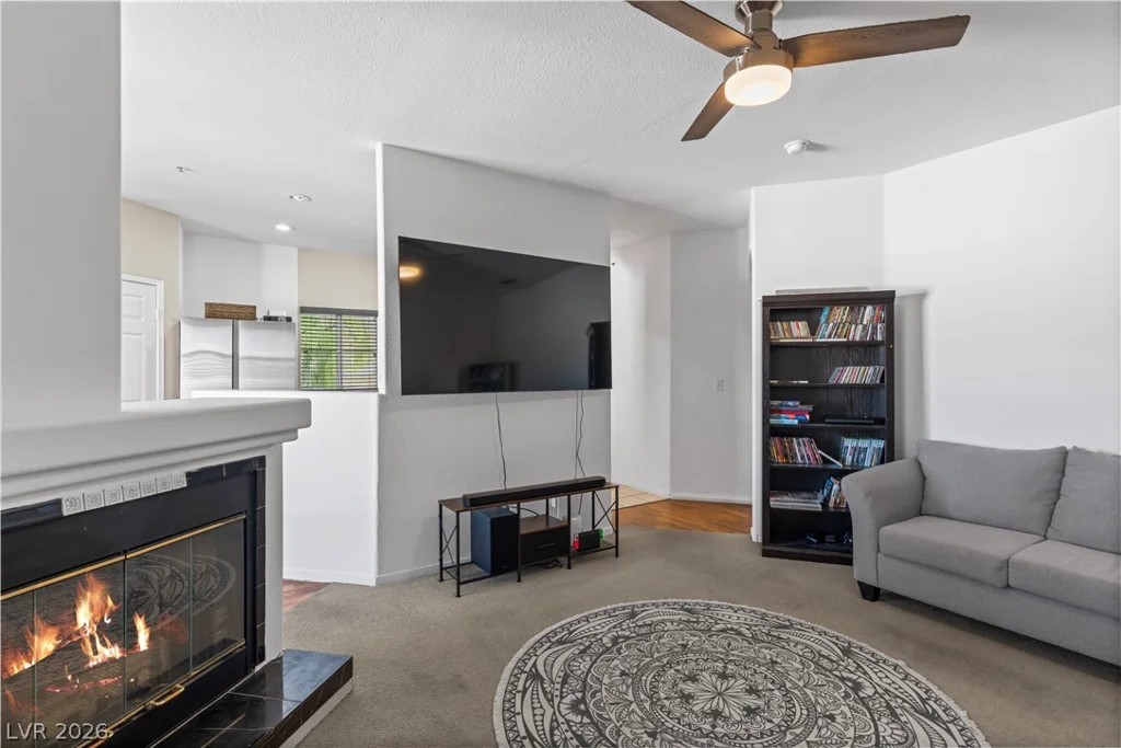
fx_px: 529
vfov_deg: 70.5
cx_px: 560
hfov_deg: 93.3
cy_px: 374
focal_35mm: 17
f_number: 8
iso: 400
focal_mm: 17
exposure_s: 1/250
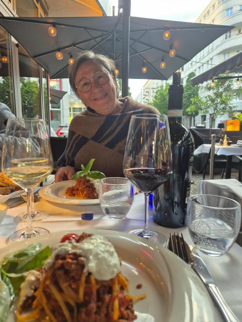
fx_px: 214
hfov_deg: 58.9
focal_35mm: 23
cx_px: 121
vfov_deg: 73.9
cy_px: 161
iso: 200
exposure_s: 1/180
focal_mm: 5.4
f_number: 1.8
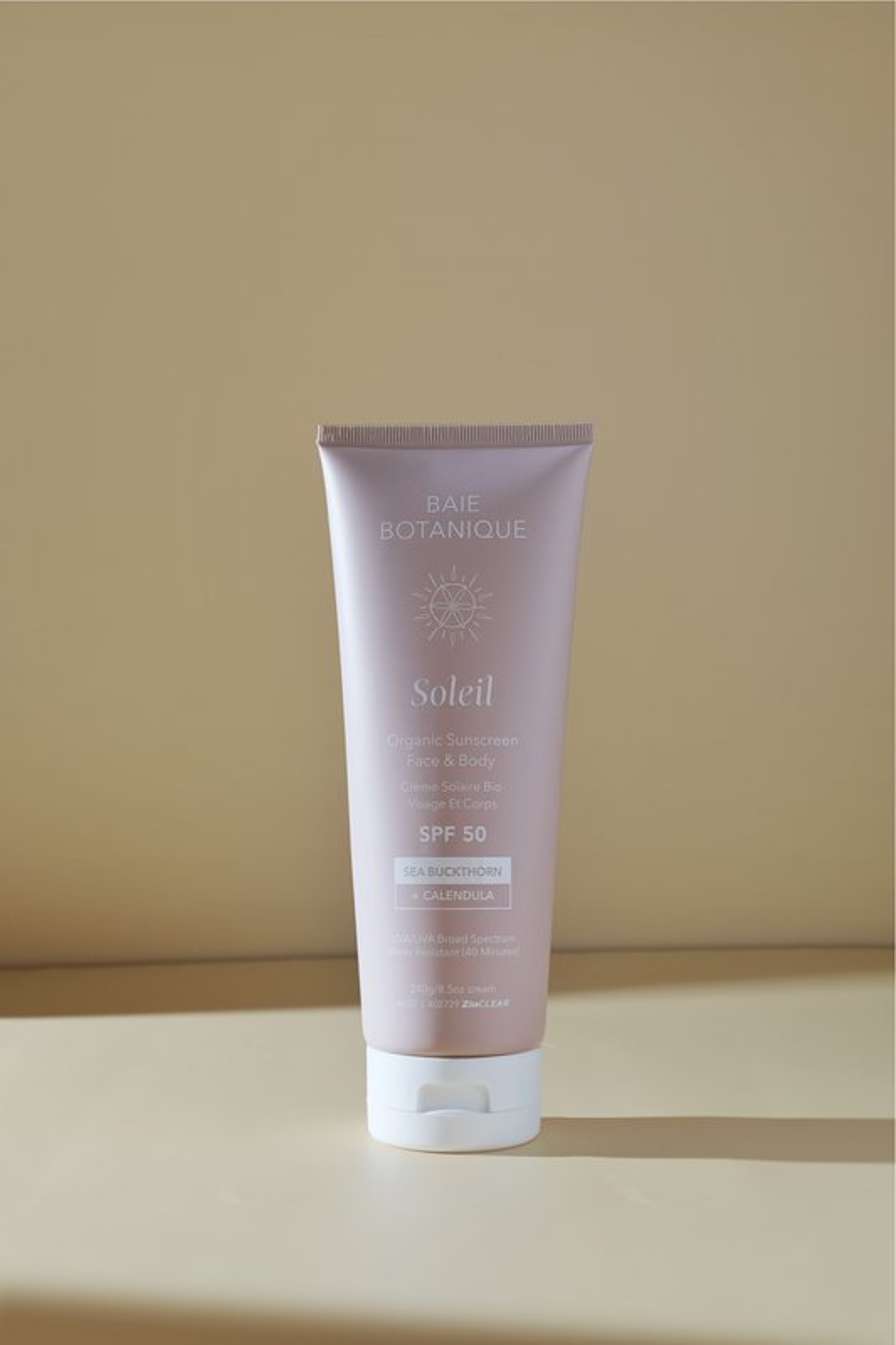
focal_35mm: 60
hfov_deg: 22.6
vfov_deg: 33.4
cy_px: 672
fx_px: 2241
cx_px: 448
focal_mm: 40.2
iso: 200
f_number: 5.3
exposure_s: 1/100
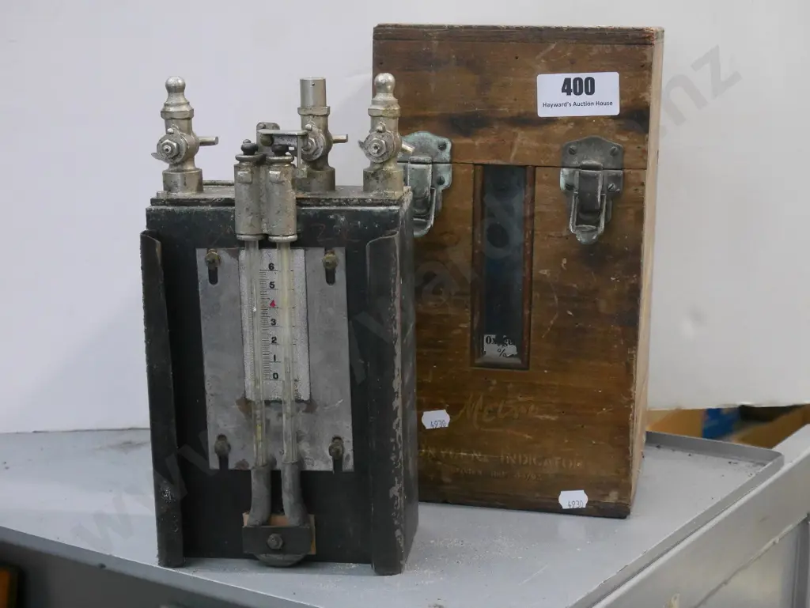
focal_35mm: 64
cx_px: 405
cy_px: 304
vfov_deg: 22.9
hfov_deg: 30.3
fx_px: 1498
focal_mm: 32
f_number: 5.6
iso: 3200
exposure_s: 1/40
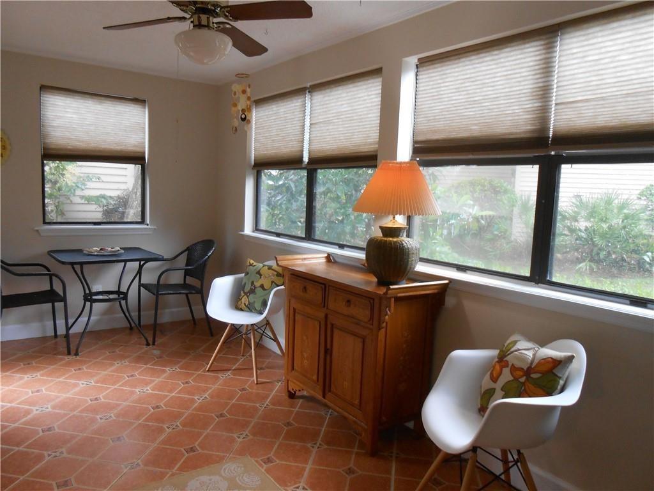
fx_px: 491
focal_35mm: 26
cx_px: 327
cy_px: 246
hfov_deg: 67.3
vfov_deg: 53.1
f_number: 3.5
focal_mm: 4.6
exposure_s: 1/30
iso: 250
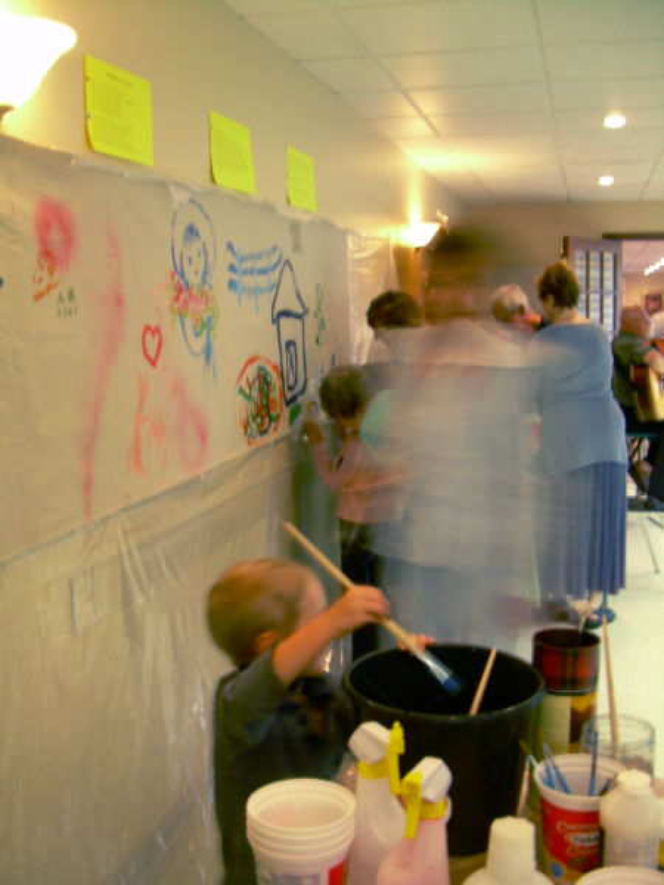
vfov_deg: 49.0
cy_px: 442
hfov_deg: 37.7
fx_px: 972
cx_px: 332
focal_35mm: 38
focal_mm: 6.3
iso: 55
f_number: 2.8
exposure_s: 1/2.8
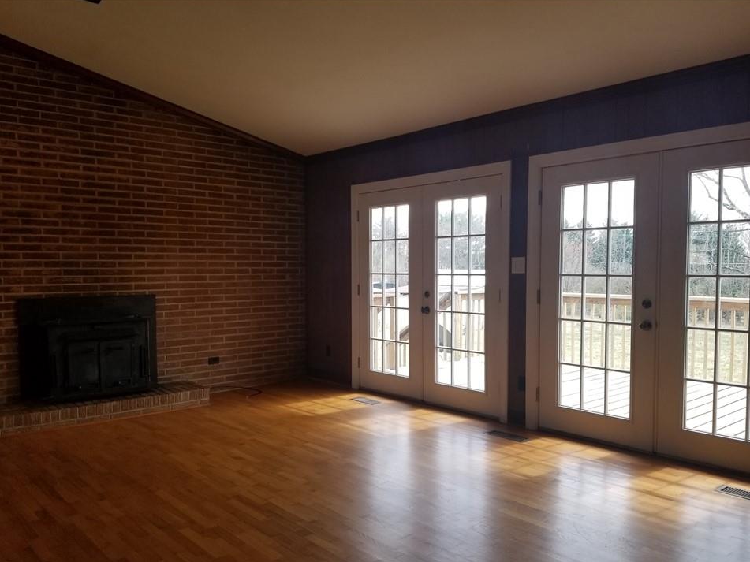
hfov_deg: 63.4
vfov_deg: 49.7
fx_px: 607
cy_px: 300
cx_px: 378
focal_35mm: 28
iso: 64
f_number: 1.7
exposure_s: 1/120
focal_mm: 4.25
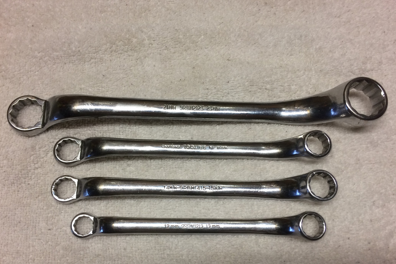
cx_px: 198
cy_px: 151
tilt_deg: -75.3
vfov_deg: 42.2
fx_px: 341
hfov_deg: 60.3
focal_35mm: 31
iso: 80
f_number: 2.2
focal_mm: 4.15
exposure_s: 1/30
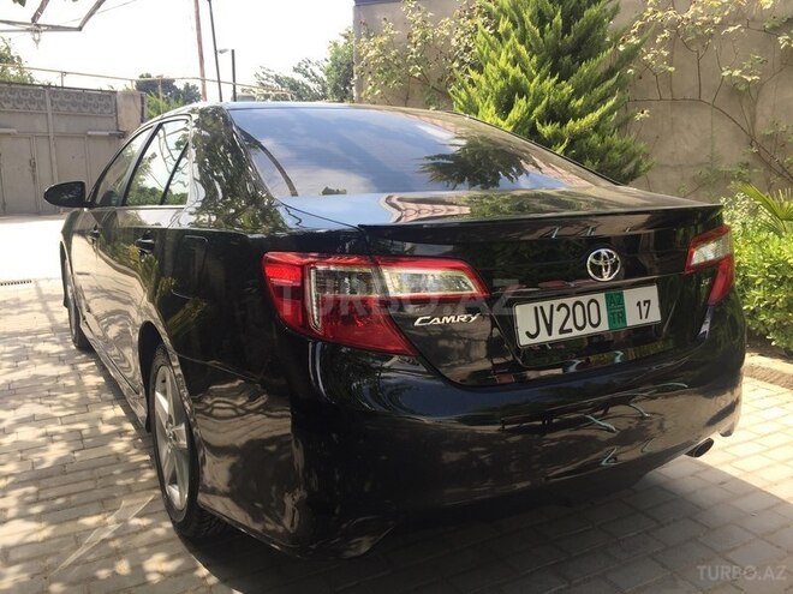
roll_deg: -0.7
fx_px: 664
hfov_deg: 61.7
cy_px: 297
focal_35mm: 29
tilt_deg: -10.8
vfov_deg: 48.2
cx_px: 396
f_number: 2.2
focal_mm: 4.15
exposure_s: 1/648
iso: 32
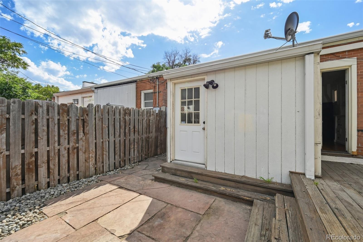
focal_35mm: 14
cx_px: 182
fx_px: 141
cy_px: 121
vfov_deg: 81.2
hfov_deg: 104.3
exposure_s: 1/500
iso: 400
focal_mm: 14
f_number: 10
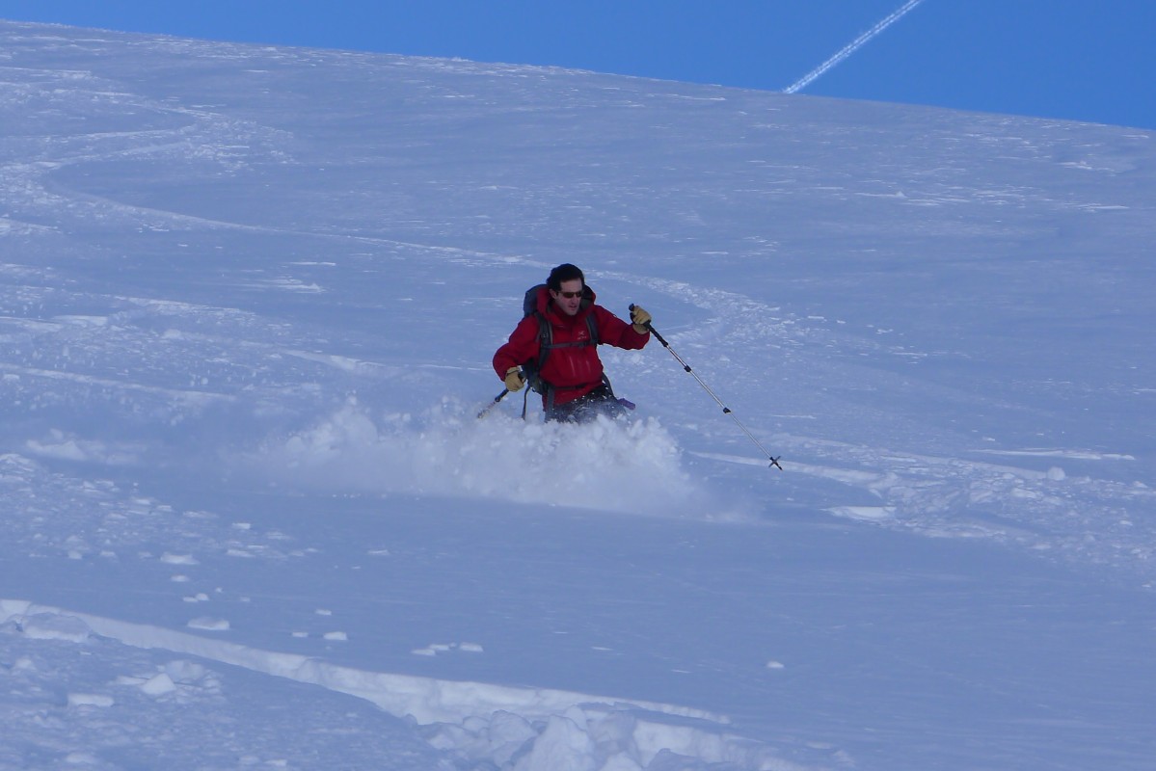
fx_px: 3854
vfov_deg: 11.4
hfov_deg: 17.1
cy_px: 386
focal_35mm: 120
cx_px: 578
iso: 80
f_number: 4.5
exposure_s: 1/800
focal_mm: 19.2
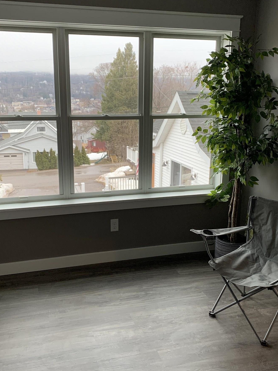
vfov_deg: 54.0
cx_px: 122
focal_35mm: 34
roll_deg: -2.2
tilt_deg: -10.5
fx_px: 364
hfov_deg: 41.7
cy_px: 187
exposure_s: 1/110
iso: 100
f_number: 1.8
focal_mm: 4.25
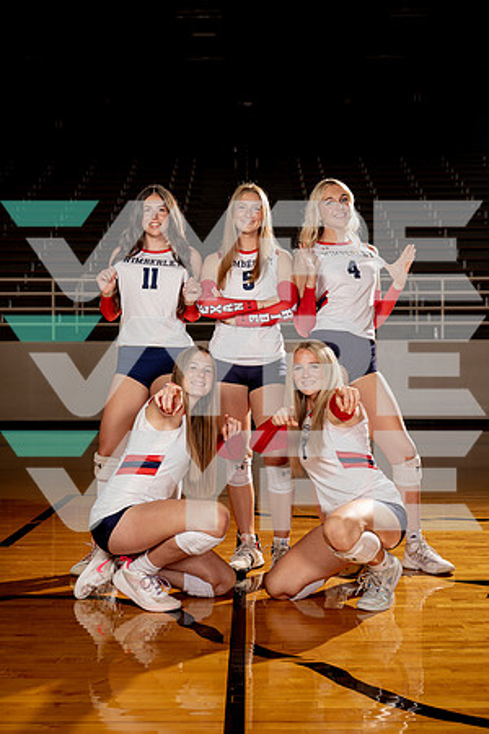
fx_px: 1039
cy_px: 367
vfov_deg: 38.9
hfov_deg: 26.5
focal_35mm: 51
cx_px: 244
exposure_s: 1/250
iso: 100
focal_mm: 51
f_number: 5.6
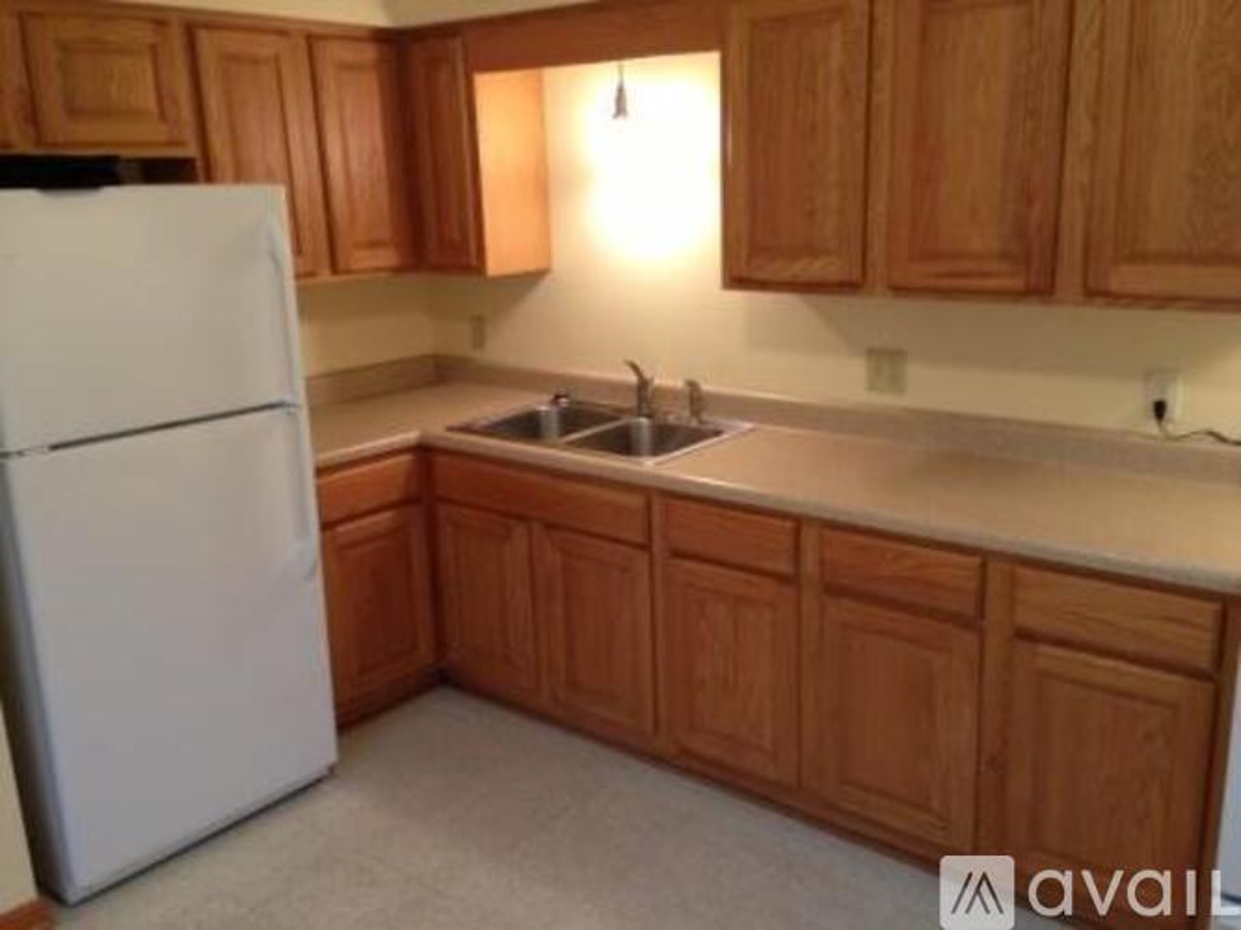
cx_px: 620
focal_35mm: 33
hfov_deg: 55.4
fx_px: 1183
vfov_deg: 42.9
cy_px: 465
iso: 125
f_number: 2.4
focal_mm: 4.13
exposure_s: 1/20
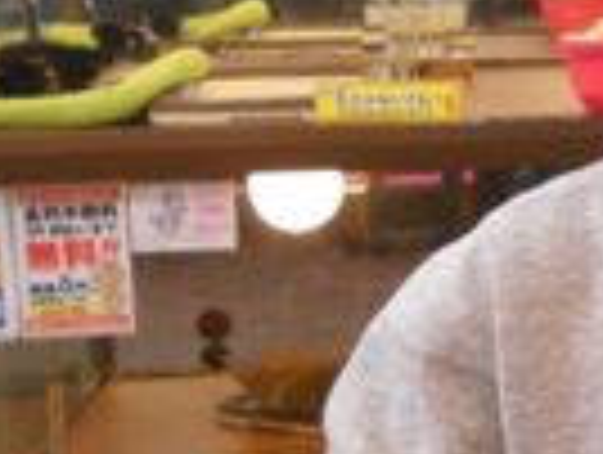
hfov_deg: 14.7
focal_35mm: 116
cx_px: 1107
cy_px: 103
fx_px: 2024
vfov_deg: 12.8
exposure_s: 1/30
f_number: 3.2
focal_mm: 4.6
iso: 280
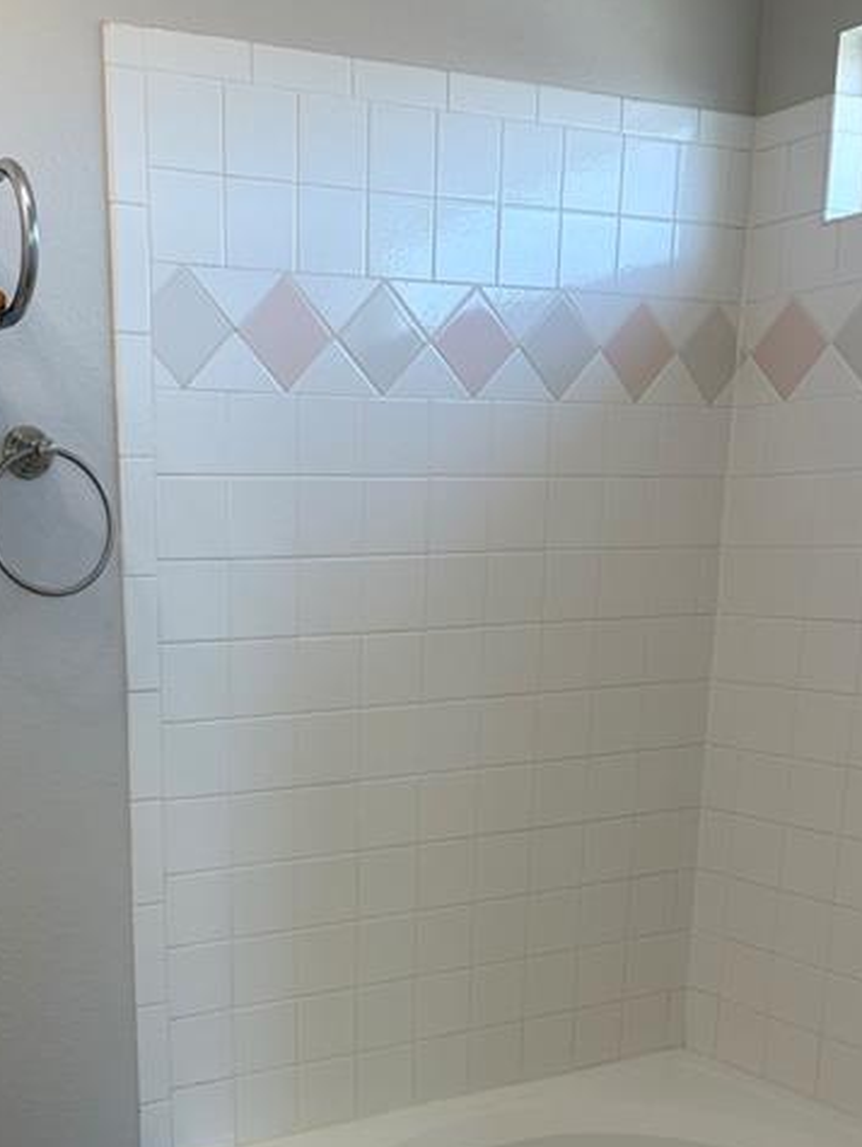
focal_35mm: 42
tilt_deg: -14.3
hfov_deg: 33.7
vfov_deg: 42.9
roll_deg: +1.7
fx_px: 1393
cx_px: 215
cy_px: 906
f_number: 1.6
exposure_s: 1/120
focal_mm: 5.96
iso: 50
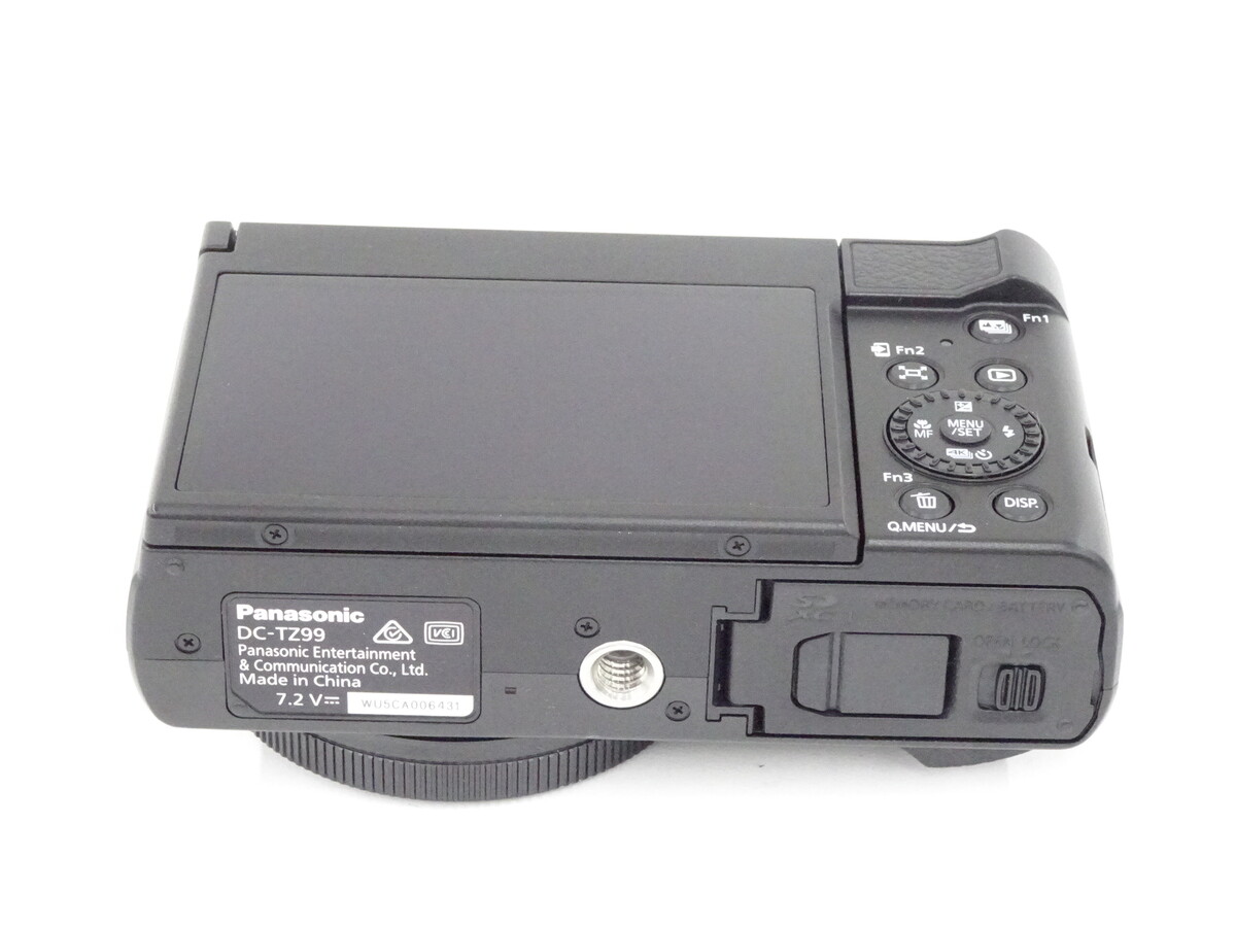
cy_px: 464
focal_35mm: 90
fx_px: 3214
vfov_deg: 16.4
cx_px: 618
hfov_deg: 21.8
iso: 2000
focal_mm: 15.45
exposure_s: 1/100
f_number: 5
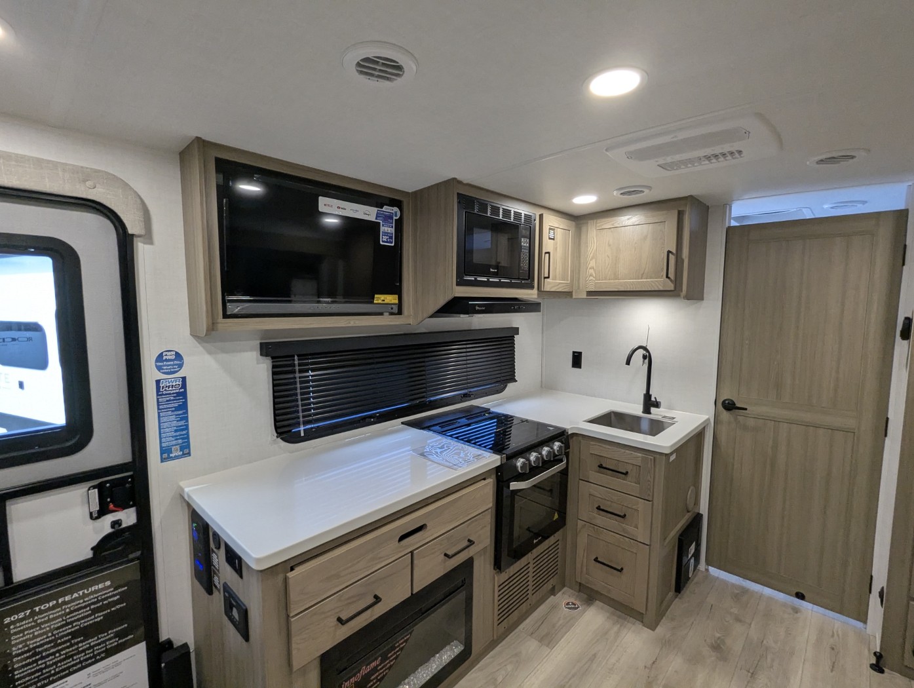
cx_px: 457
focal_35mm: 16
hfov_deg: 94.4
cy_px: 344
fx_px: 423
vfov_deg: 78.2
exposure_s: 1/135
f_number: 2.2
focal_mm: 2.35
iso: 213
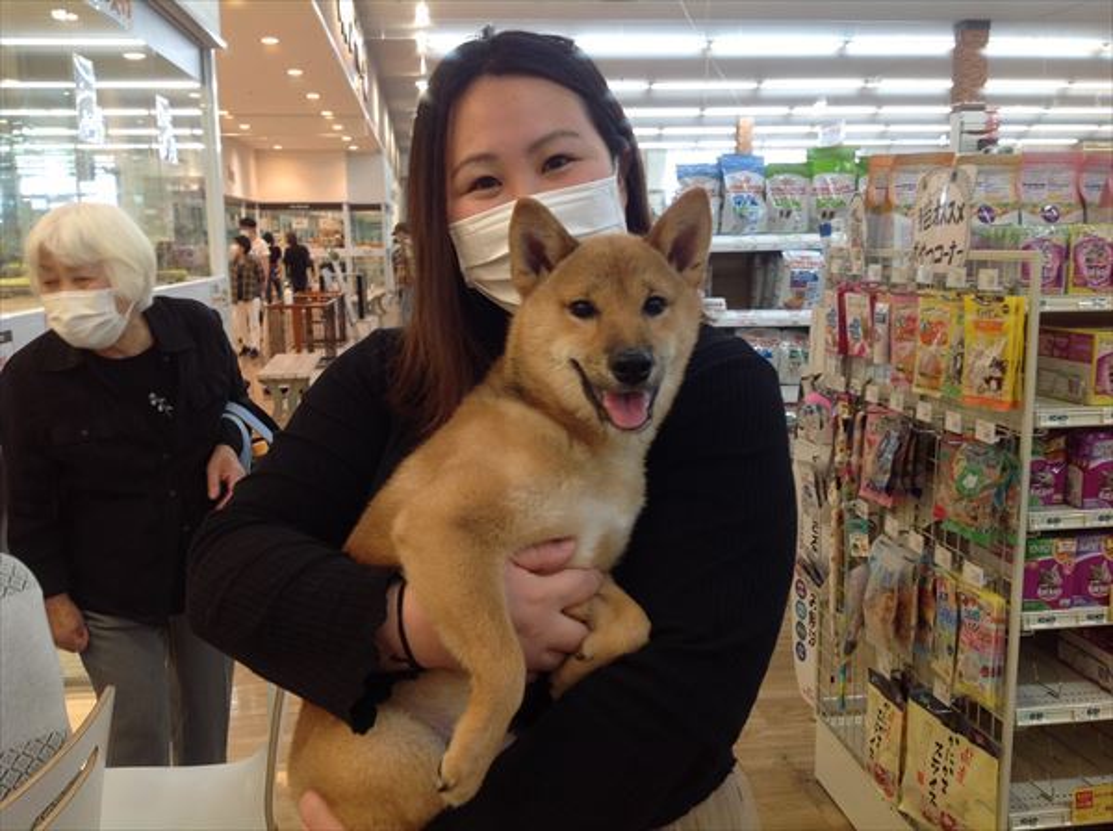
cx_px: 556
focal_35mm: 35
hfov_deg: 52.7
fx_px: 1124
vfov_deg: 40.6
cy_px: 416
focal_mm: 4.28
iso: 50
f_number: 2.4
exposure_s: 1/40
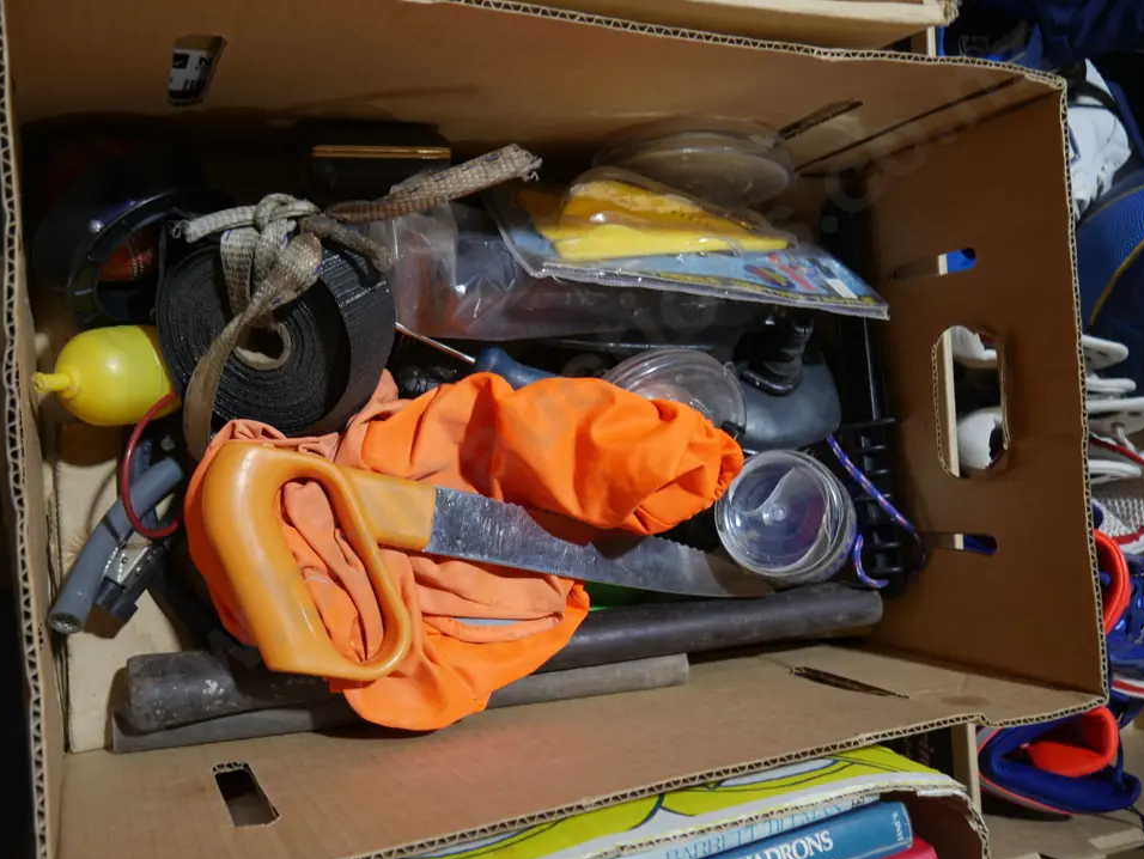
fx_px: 992
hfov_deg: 59.9
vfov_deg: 46.8
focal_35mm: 30
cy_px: 412
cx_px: 546
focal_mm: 14
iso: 200
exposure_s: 1/60
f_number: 3.5
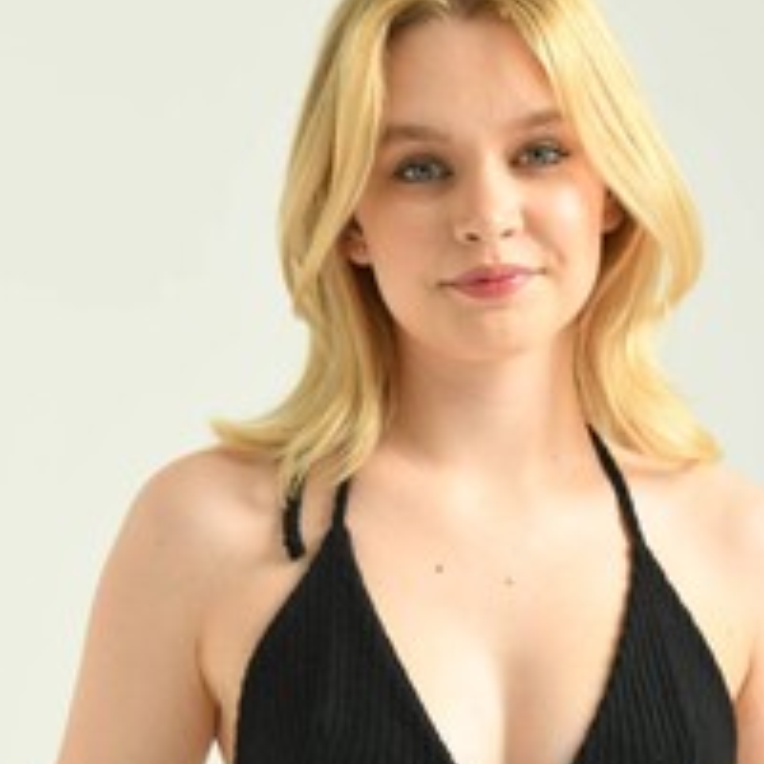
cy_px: 630
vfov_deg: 6.4
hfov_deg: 6.4
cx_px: 378
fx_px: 6867
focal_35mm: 275
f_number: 5.6
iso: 125
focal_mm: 120
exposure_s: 1/160
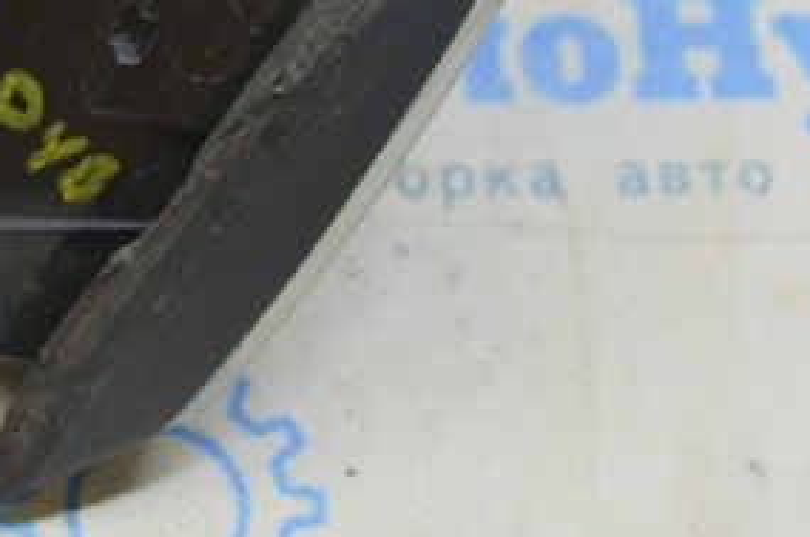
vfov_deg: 10.5
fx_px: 2875
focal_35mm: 128
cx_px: 68
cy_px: -55
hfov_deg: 15.8
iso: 400
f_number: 5.6
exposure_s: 1/20
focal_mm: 38
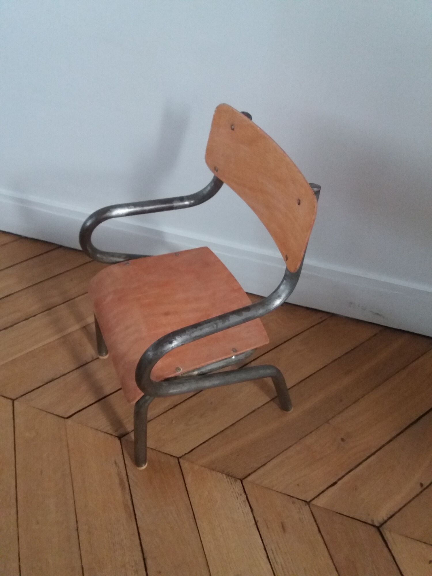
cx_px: 216
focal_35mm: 28
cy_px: 288
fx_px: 466
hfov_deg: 49.7
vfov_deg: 63.4
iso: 400
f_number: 1.9
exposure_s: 1/17
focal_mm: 3.7
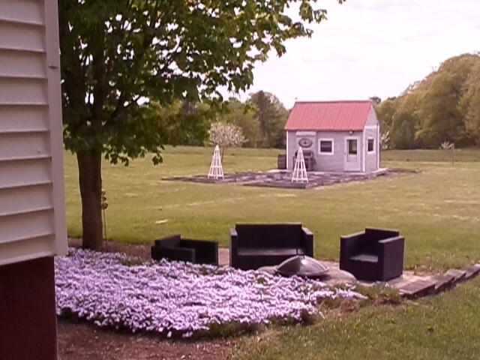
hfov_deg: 36.2
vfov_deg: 27.5
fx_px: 735
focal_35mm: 53
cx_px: 240
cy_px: 180
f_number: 7.6
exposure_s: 1/250
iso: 160
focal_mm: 8.7
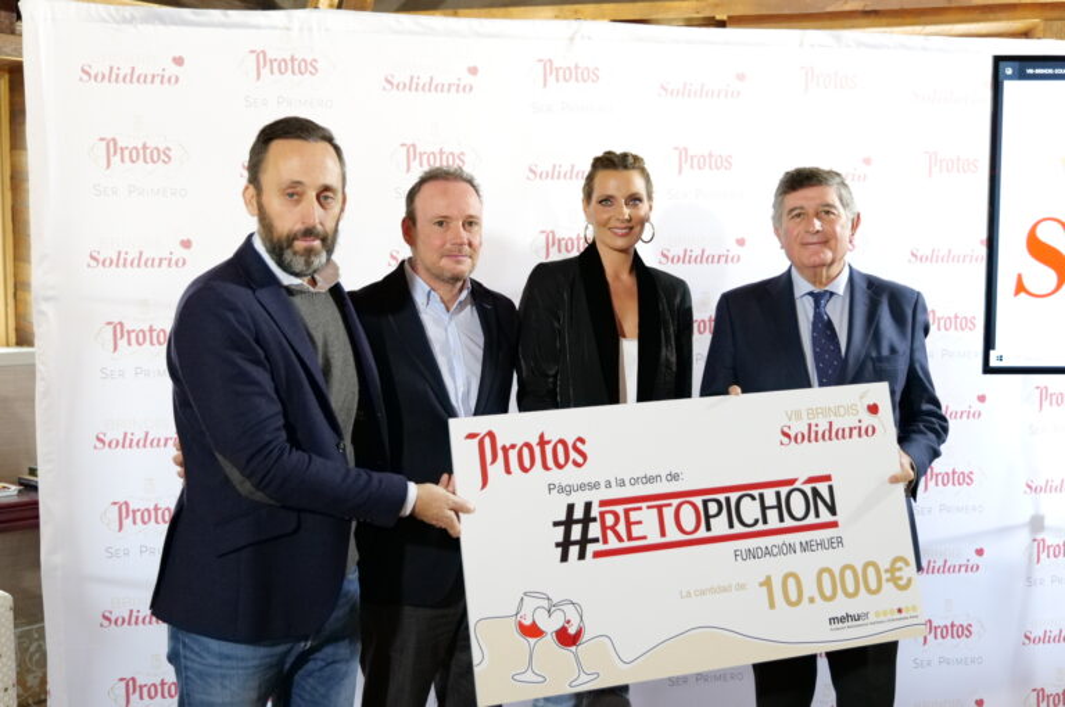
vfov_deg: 32.5
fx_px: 1211
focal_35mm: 41
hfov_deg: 47.5
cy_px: 354
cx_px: 532
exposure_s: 1/160
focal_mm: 41
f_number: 4
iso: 6400
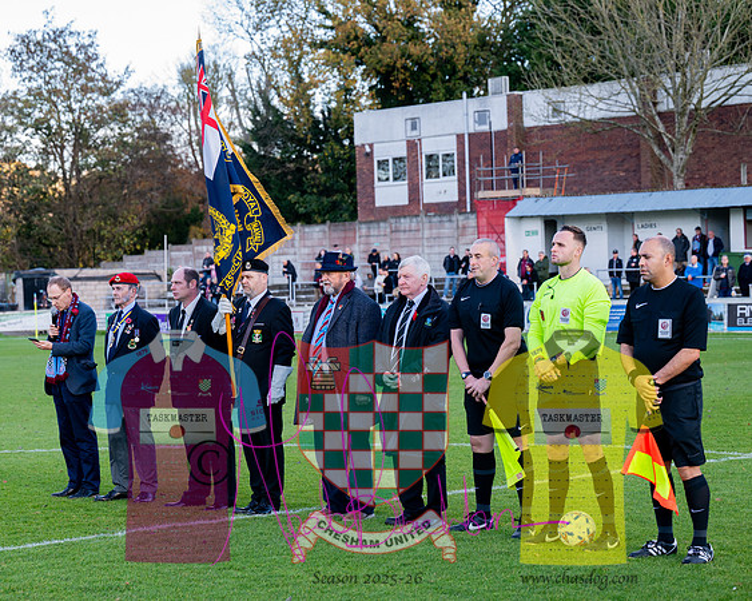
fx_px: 1809
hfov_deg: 23.5
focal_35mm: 81
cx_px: 314
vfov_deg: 18.9
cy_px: 307
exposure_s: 1/400
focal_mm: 70
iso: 400
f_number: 4
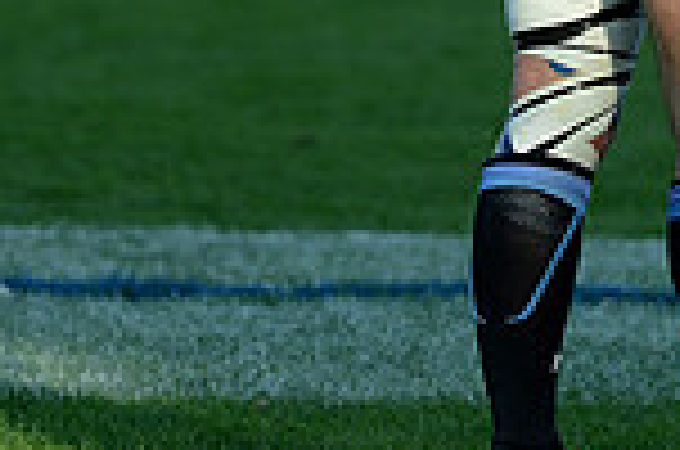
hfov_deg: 2.7
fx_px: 14156
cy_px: -412
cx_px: 1117
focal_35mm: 751
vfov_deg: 1.8
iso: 320
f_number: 2.8
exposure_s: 1/1000
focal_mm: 195
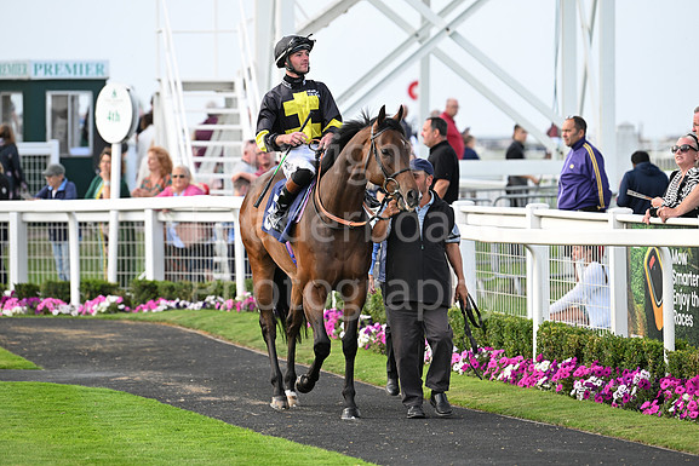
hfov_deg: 10.2
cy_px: 233
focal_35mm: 201
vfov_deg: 6.8
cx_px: 349
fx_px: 3903
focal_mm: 200
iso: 1250
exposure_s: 1/1000
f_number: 4
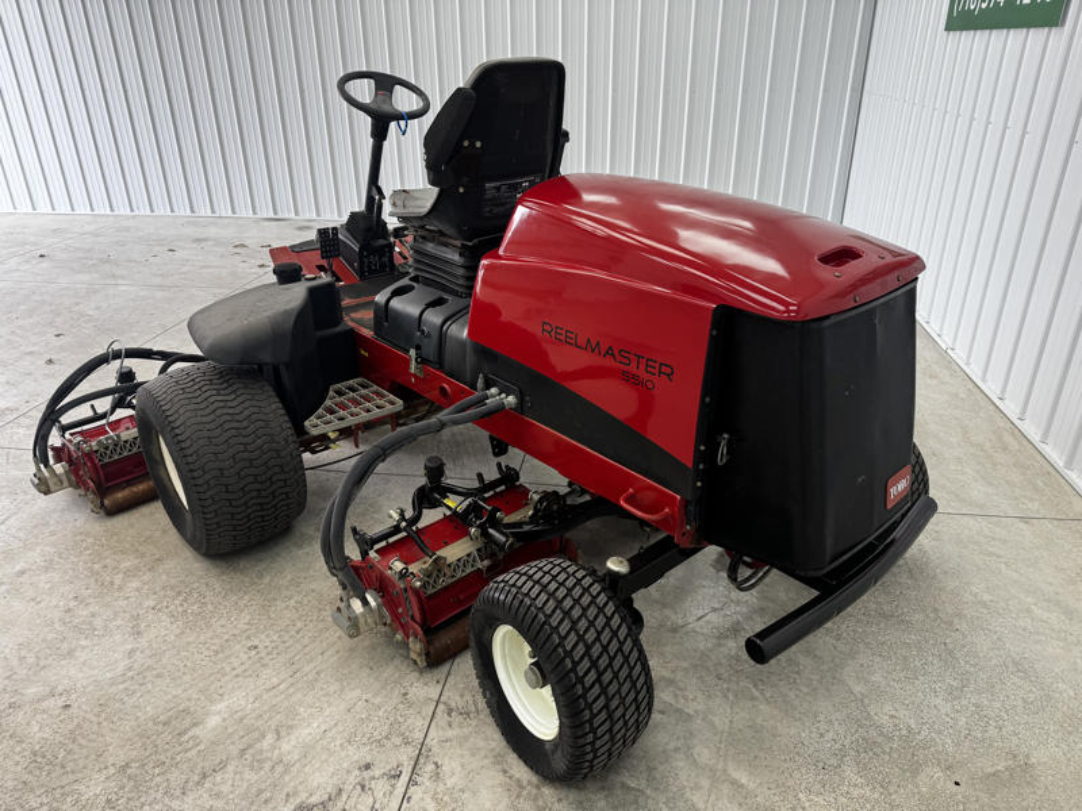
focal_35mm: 24
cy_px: 406
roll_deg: +0.0
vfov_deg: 56.8
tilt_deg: -26.2
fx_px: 750
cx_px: 541
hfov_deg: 71.6
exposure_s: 1/120
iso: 64
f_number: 1.78
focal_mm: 6.76
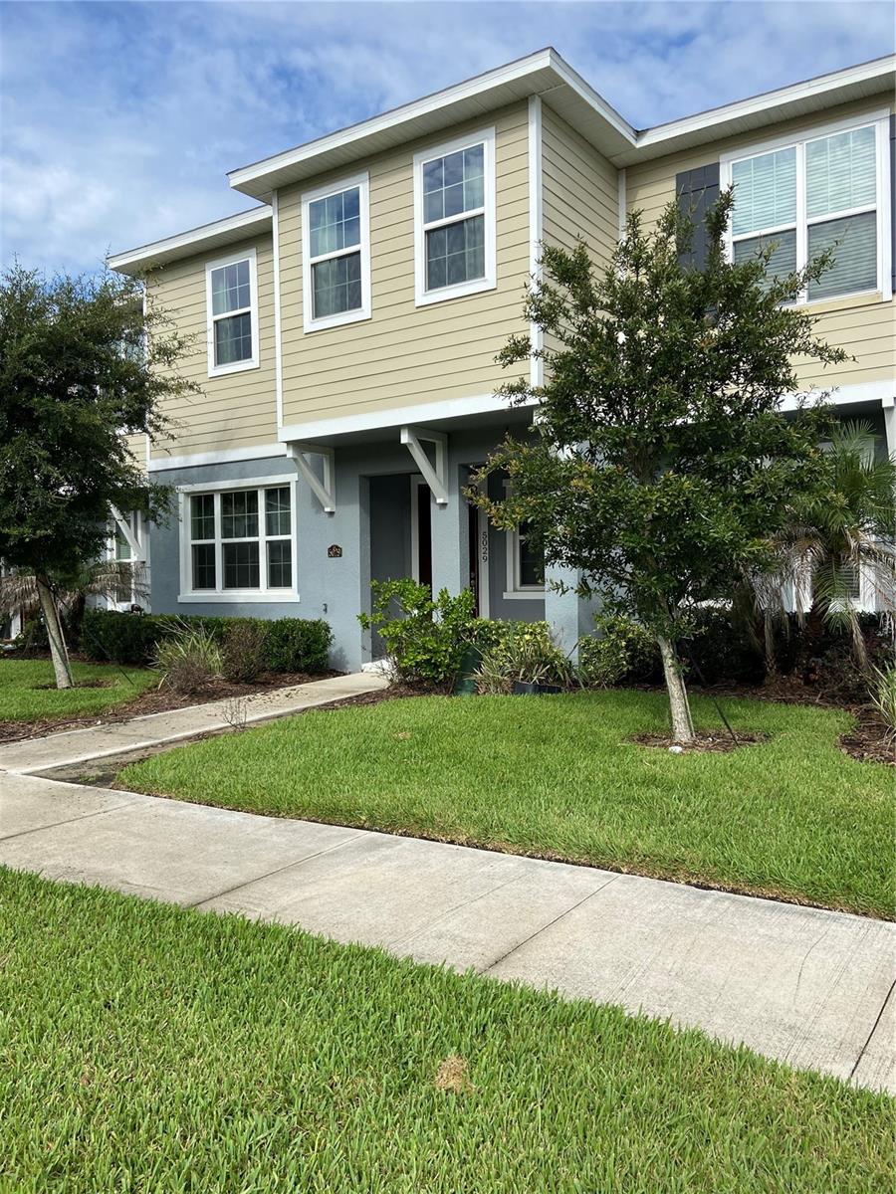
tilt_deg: +1.4
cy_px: 597
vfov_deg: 67.3
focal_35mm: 26
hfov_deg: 53.1
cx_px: 448
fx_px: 897
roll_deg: +0.9
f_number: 1.8
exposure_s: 1/2688
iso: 32
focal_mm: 4.25
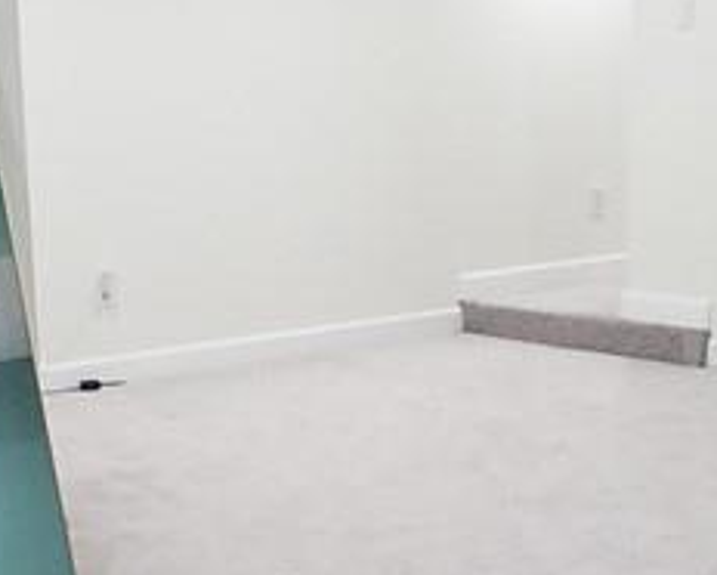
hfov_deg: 17.1
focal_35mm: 112
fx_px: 2379
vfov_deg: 13.7
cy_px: 411
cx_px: 201
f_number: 1.7
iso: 160
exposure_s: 1/60
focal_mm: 4.2
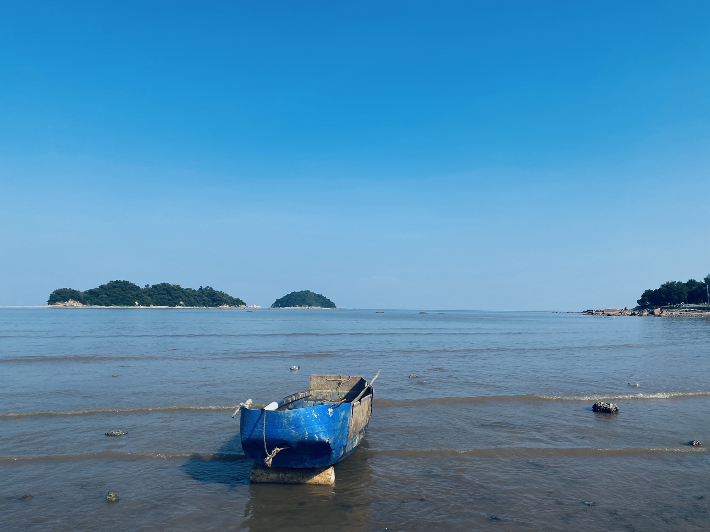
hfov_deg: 67.3
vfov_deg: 53.1
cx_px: 355
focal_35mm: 26
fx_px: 533
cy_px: 266
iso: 32
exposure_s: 1/3610
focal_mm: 4.25
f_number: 1.8
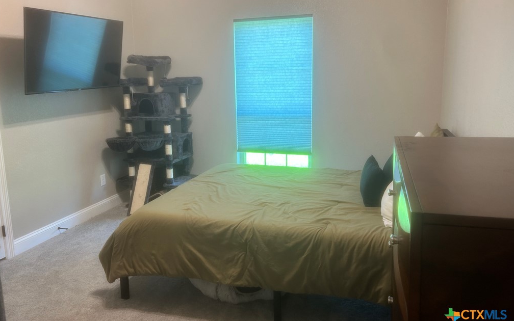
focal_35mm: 28
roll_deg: +1.6
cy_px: 138
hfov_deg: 66.5
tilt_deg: -8.8
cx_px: 258
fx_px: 392
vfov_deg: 44.4
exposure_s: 1/60
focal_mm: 5.7
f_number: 1.5
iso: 100
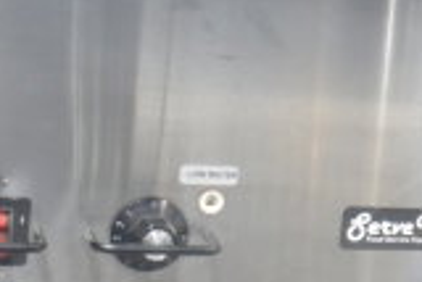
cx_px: 651
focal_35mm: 103
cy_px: 167
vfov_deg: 13.3
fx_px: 1208
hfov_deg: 17.6
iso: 720
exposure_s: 1/30
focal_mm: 18
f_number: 3.5
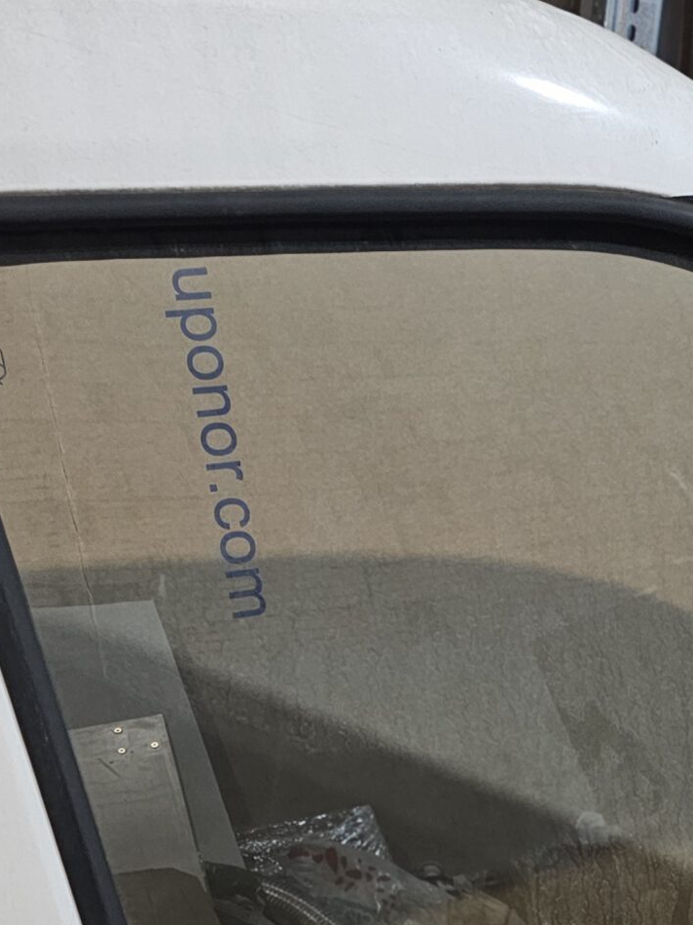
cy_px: 918
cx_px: 531
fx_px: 1656
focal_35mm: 62
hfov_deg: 23.4
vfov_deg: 29.2
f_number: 1.7
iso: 640
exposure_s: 1/33.3
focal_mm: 6.3
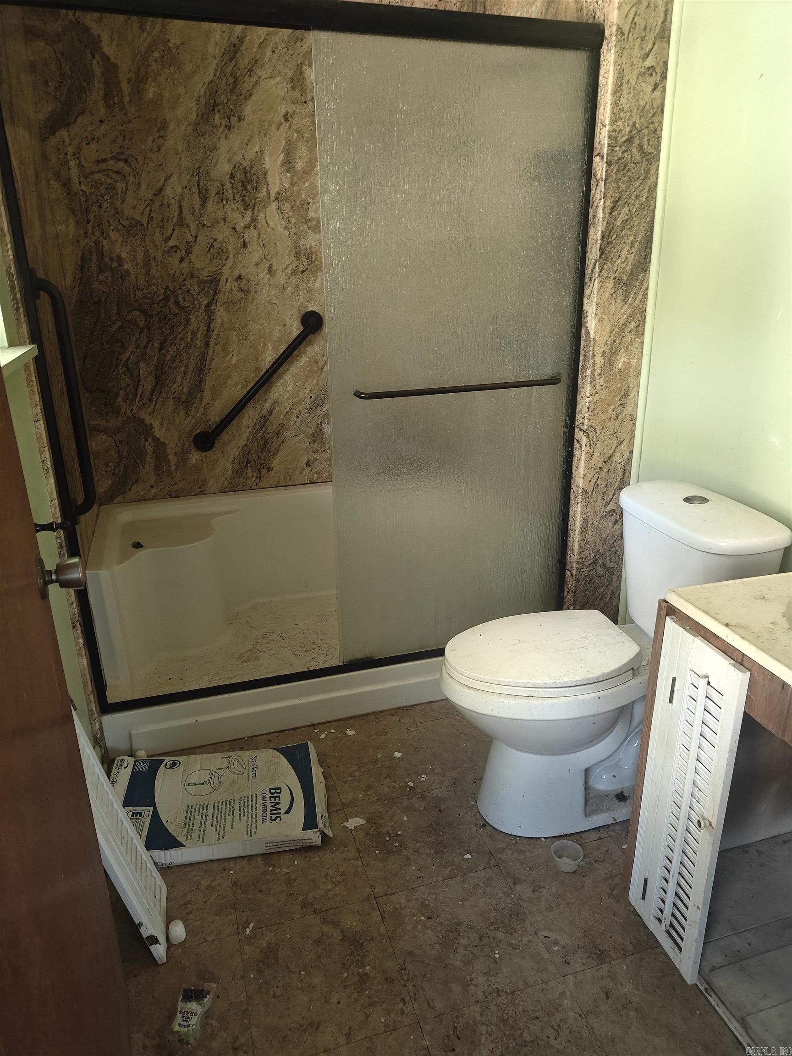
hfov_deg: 56.8
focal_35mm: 24
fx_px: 732
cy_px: 528
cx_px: 396
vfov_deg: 71.6
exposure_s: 1/33
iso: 1600
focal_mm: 5.59
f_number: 1.8
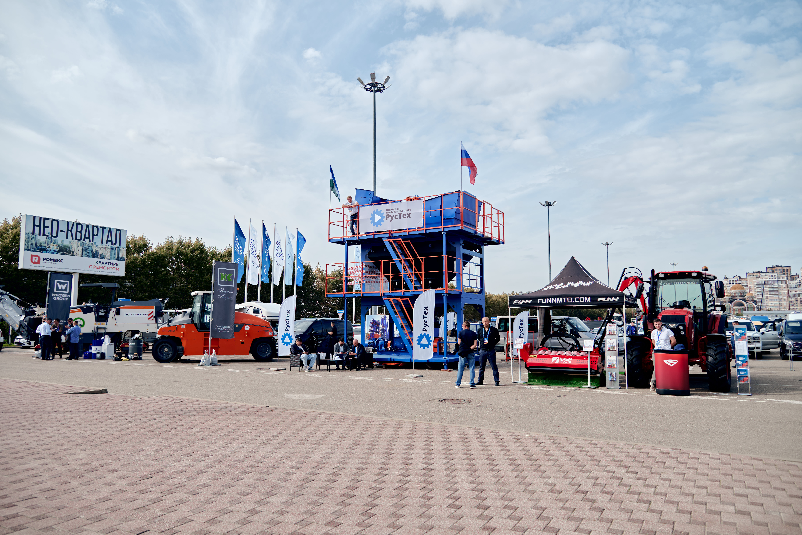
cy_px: 268
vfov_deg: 53.1
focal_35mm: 24
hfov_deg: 73.7
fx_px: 535
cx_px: 401
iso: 80
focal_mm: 24
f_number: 4.5
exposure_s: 1/500
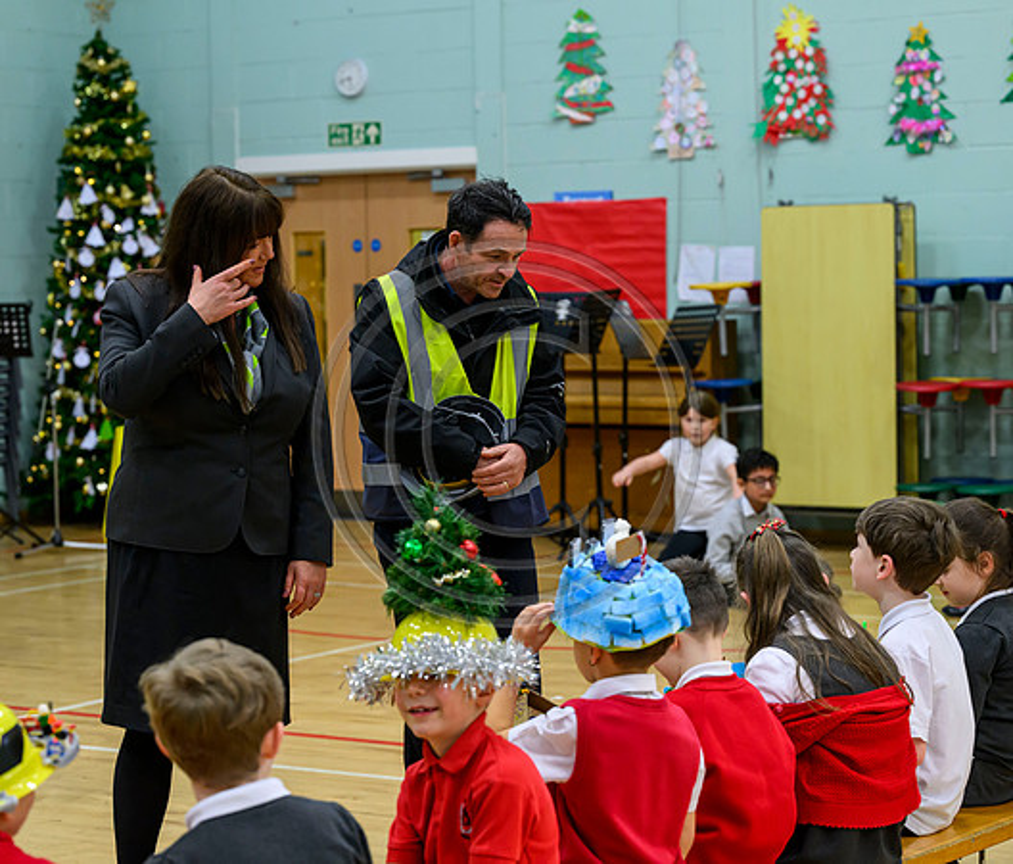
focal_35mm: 89
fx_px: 2733
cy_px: 432
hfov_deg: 21.0
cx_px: 497
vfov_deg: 18.0
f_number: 4
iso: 2500
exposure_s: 1/200
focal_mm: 76
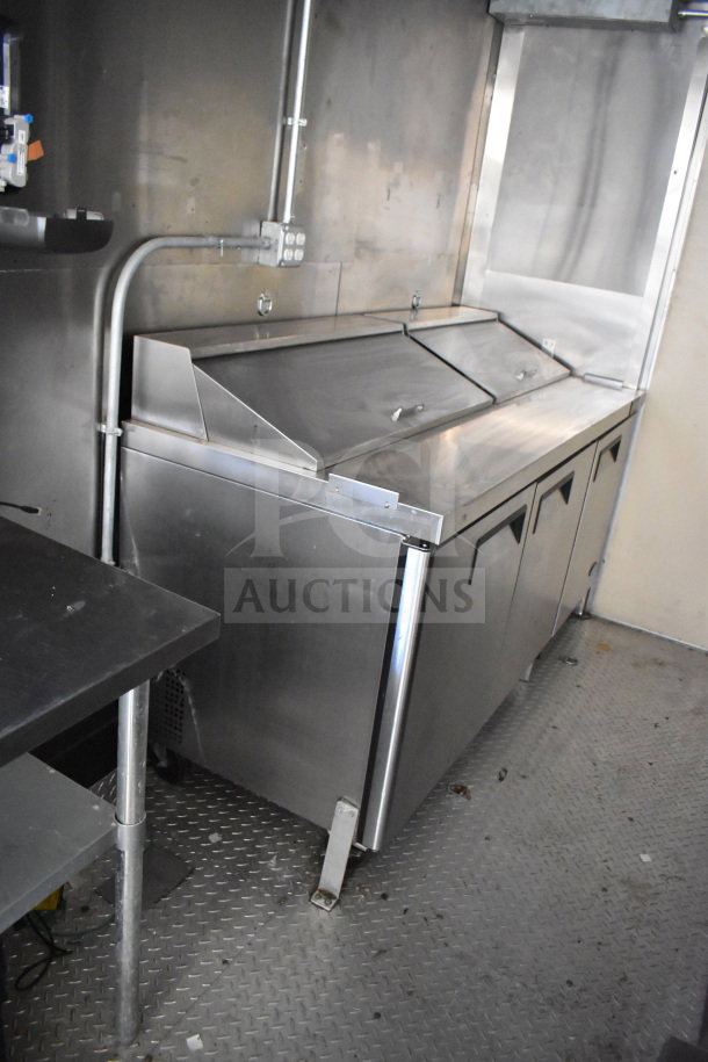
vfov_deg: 67.4
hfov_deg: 47.9
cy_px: 531
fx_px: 796
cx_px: 354
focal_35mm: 27
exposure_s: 1/30
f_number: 3.5
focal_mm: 18
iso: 8000
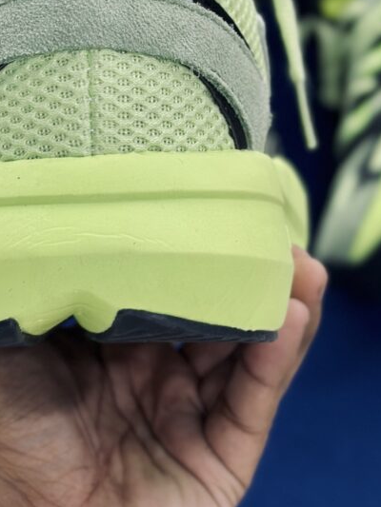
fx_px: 1232
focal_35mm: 84
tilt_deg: -58.4
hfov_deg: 17.5
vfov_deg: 22.9
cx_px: 117
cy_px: 85
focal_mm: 6.86
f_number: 1.78
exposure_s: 1/100
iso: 64
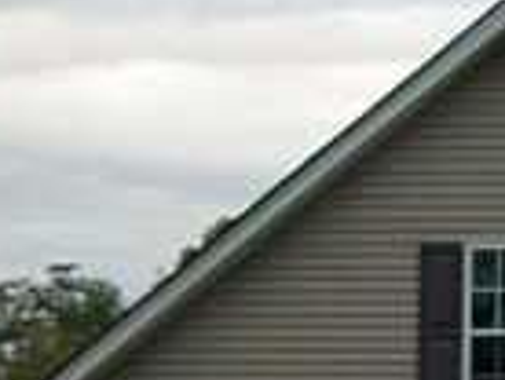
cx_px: 1065
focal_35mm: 148
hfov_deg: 11.7
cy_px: 555
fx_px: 2163
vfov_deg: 9.8
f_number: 2.9
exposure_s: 1/100
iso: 80
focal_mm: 5.7
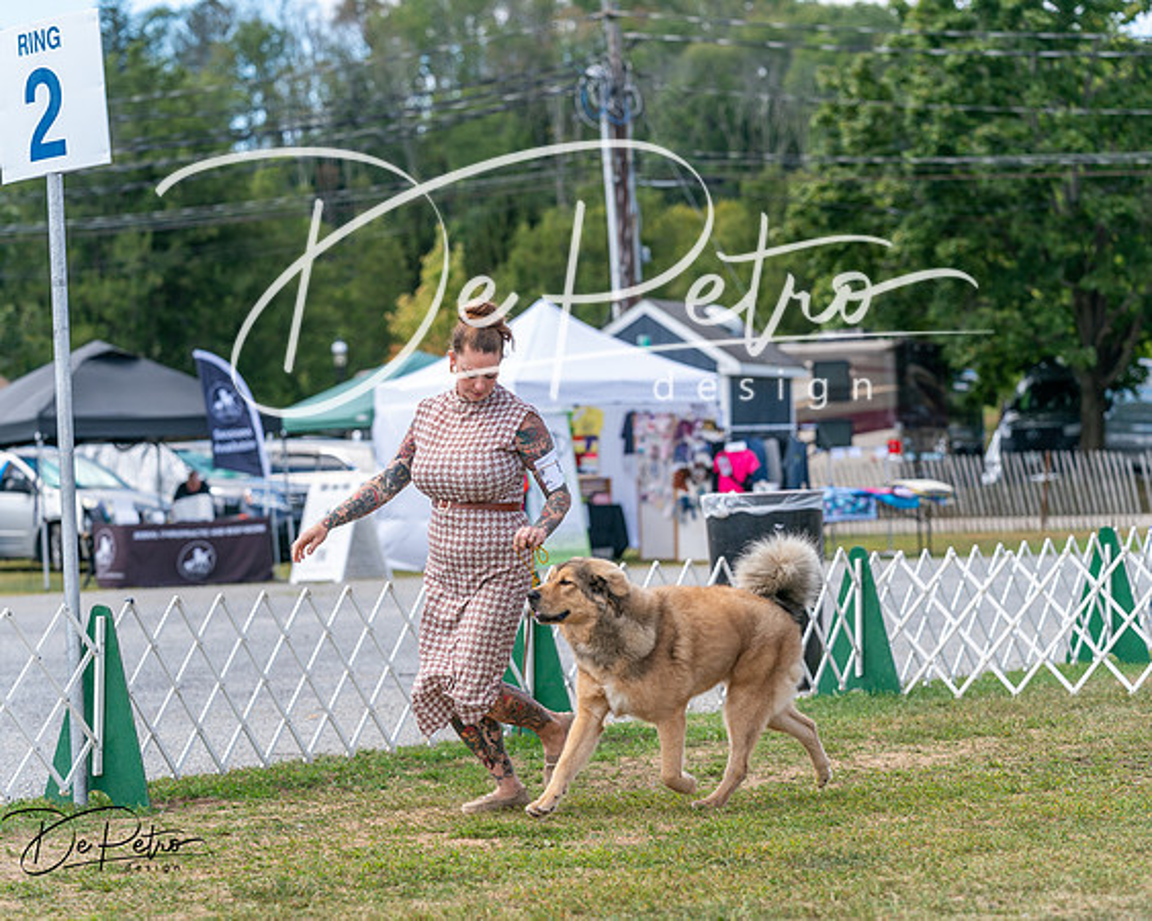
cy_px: 460
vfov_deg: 12.1
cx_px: 576
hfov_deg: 15.1
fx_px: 4337
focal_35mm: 127
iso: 320
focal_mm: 113
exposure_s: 1/1250
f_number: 4
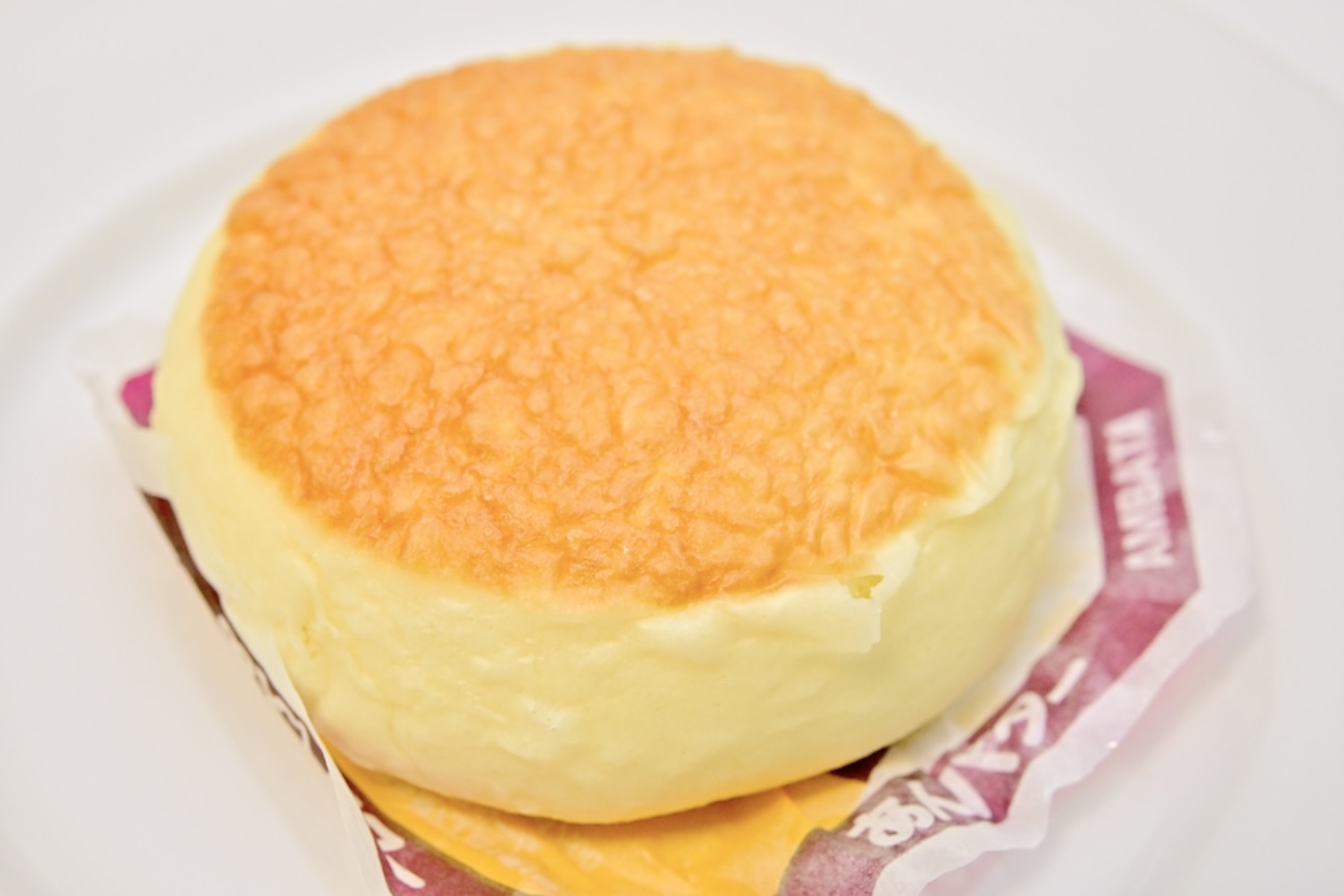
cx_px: 672
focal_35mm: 60
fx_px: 2240
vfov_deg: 22.6
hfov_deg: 33.4
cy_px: 448
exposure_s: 1/125
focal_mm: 60
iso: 4000
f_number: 9
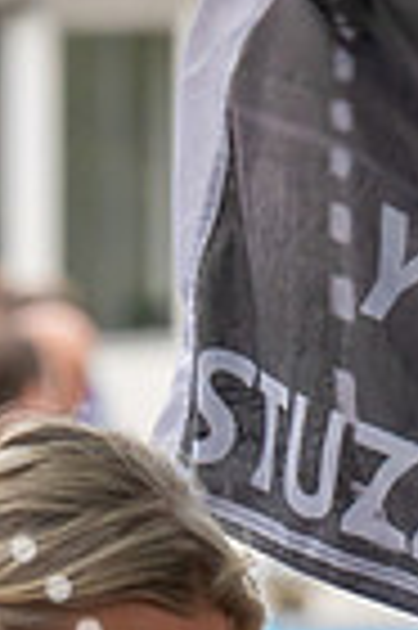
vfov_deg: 2.1
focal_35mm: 983
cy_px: 638
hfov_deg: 1.4
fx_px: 17162
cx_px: 1004
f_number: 3.5
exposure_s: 1/1000
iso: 1000
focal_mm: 122
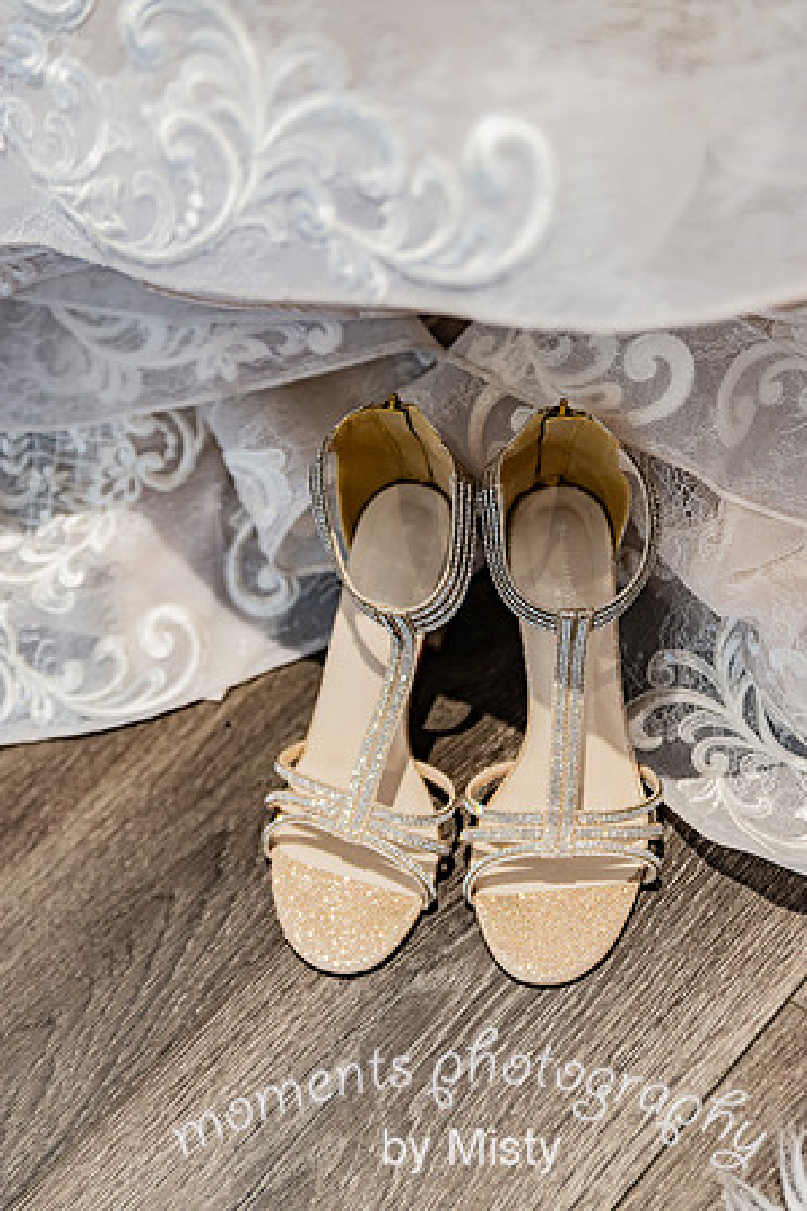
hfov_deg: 22.6
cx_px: 404
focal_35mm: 60
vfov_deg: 33.4
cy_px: 606
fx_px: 2017
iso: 800
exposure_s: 1/160
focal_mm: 60
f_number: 2.8
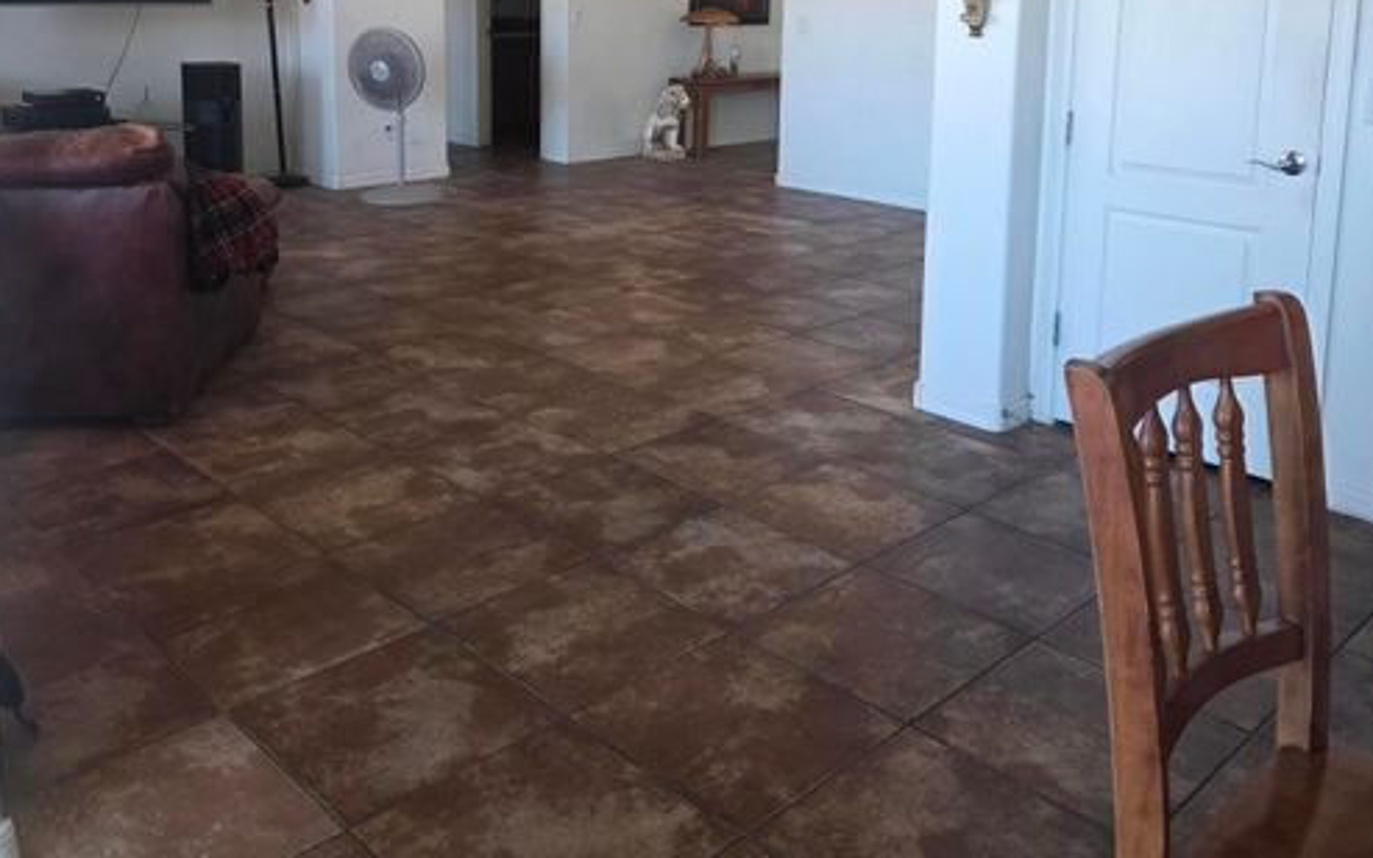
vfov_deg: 36.6
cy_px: 138
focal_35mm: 33
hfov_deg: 58.1
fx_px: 1235
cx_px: 685
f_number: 1.7
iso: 320
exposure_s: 1/120
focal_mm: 6.3
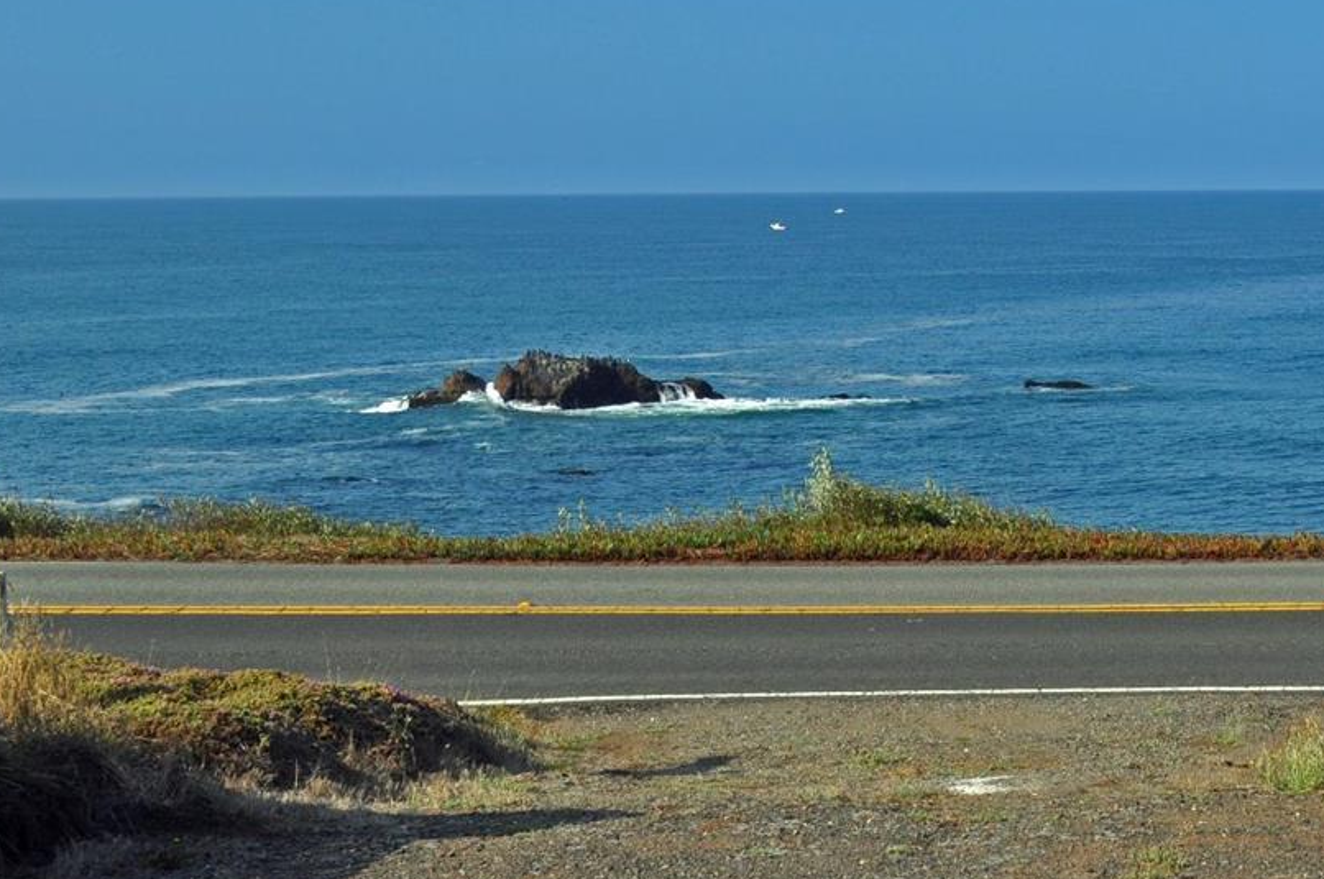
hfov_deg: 29.2
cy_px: 351
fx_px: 2461
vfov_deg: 20.2
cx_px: 1133
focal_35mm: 67
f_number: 9
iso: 200
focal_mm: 24
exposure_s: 1/320
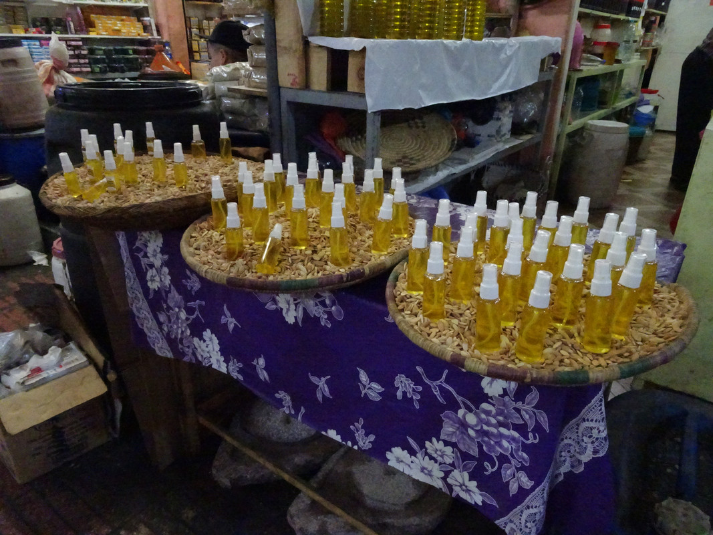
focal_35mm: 24
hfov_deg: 71.6
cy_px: 268
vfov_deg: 56.8
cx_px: 356
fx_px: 494
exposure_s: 1/125
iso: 3200
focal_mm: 4.1
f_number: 3.5
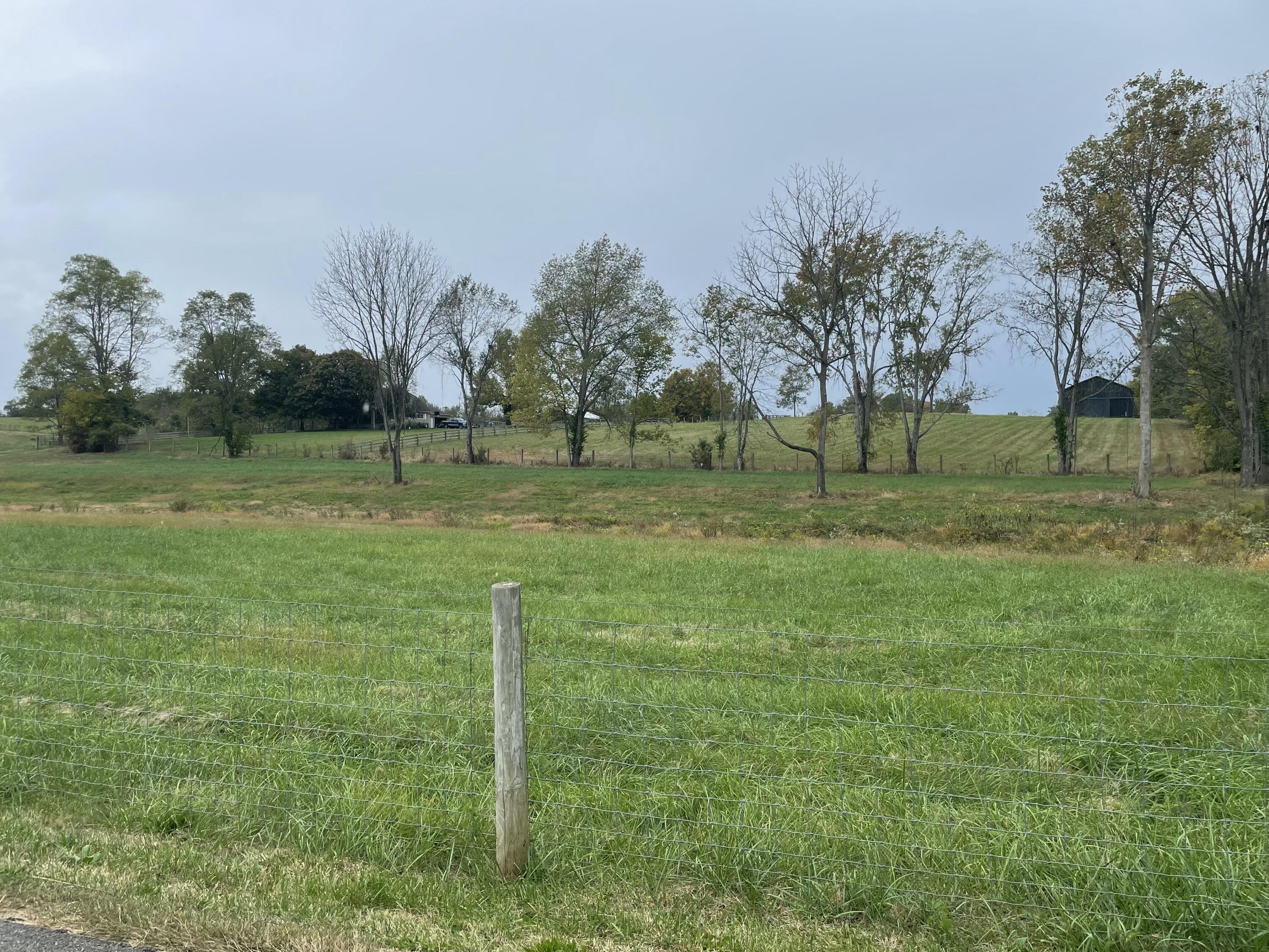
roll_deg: -0.5
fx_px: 953
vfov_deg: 53.1
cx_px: 634
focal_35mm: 26
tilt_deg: -1.9
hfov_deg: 67.3
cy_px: 476
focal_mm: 4.2
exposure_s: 1/2747
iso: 32
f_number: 1.6
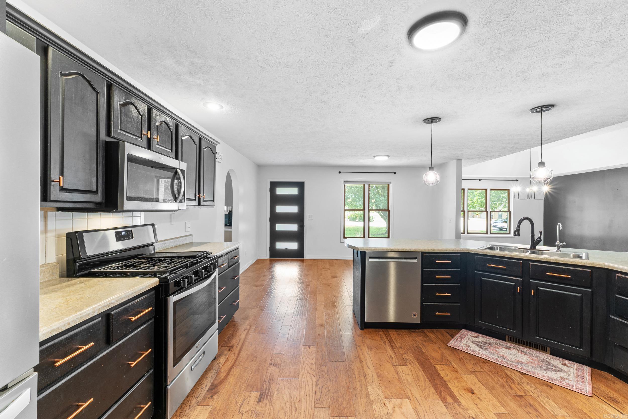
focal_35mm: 15
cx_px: 314
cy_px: 210
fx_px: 262
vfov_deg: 77.3
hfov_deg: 100.4
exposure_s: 1.6
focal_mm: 10
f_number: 9
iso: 200
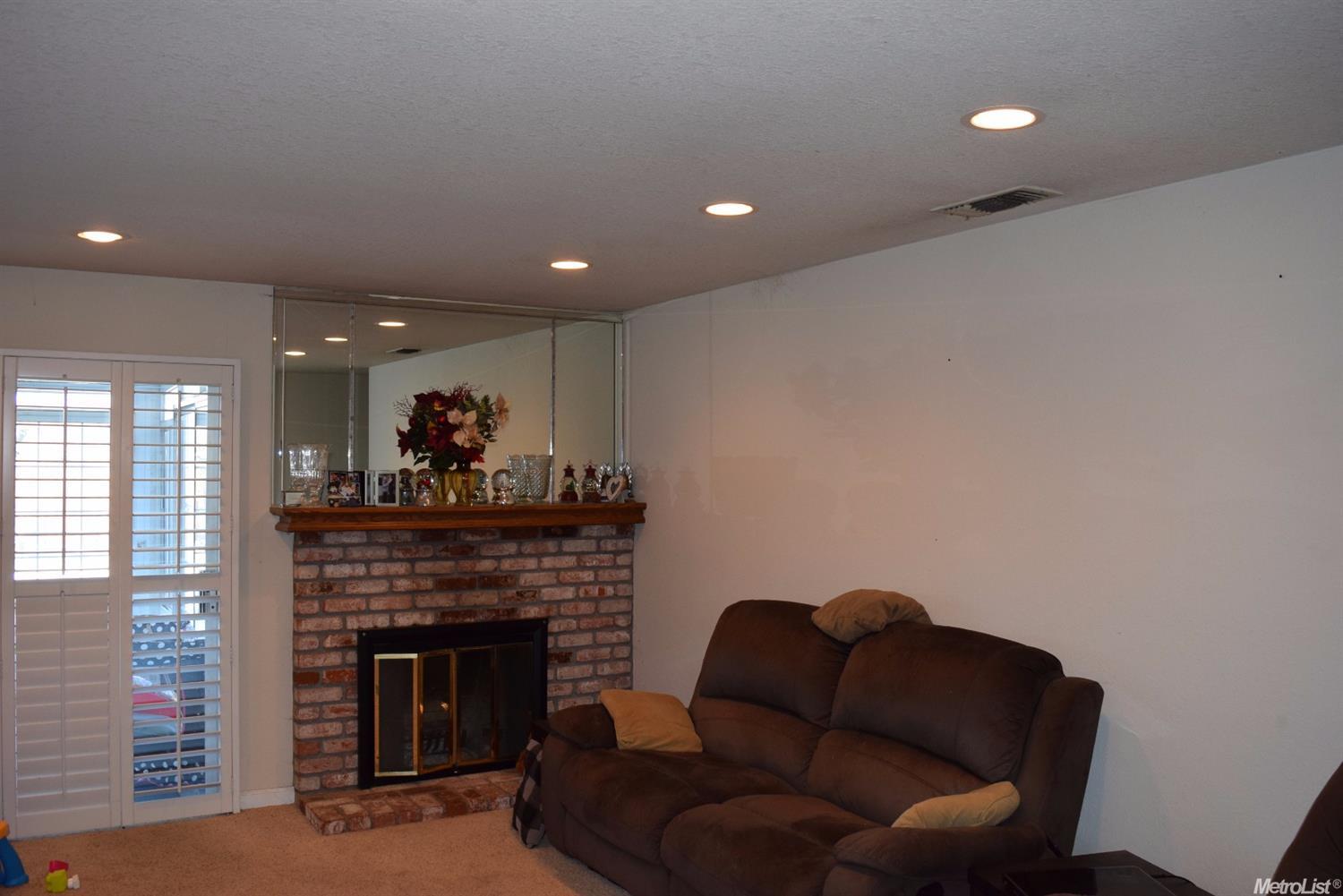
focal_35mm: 30
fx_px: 1119
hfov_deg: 61.9
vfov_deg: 43.6
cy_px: 448
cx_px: 672
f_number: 5
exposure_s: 1/100
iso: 800
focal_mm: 20
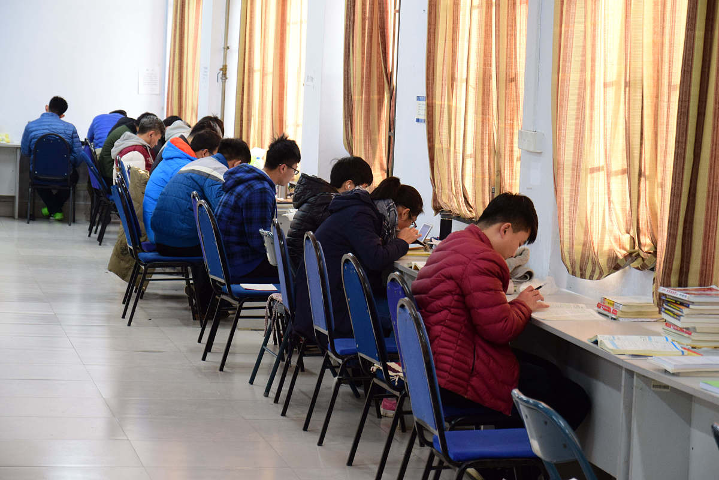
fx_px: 2097
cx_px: 360
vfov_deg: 13.0
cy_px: 240
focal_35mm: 105
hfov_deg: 19.5
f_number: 5.6
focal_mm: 70
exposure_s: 1/50
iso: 1600
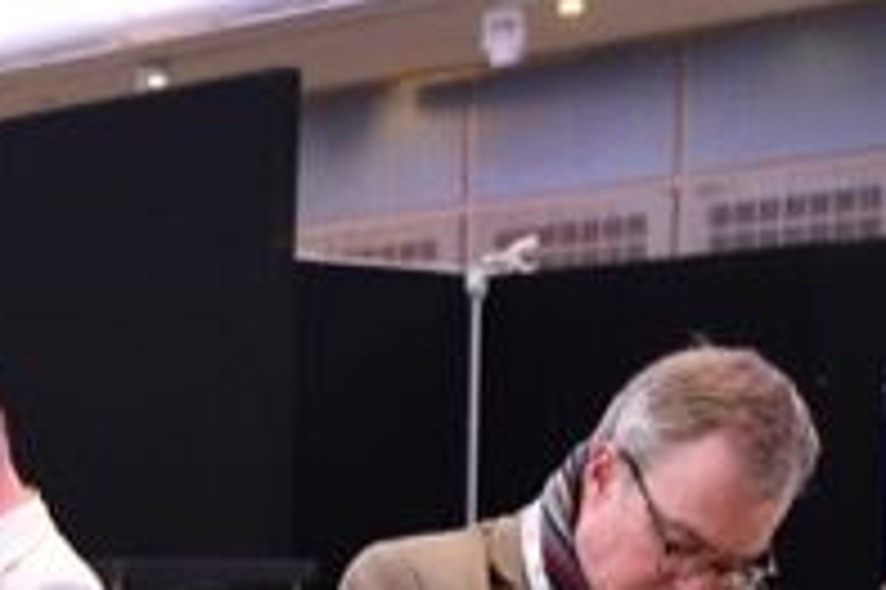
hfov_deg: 13.1
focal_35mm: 147
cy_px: 1063
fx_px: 3615
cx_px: -517
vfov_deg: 8.9
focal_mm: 29
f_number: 4.5
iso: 1600
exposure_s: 1/100
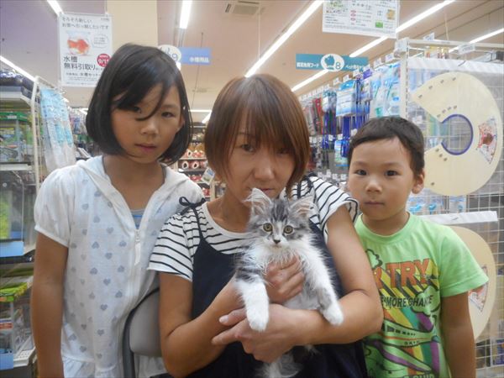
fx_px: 364
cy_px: 189
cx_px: 252
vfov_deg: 54.9
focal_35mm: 25
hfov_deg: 69.4
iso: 400
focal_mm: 4.5
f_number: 3.7
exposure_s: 1/25
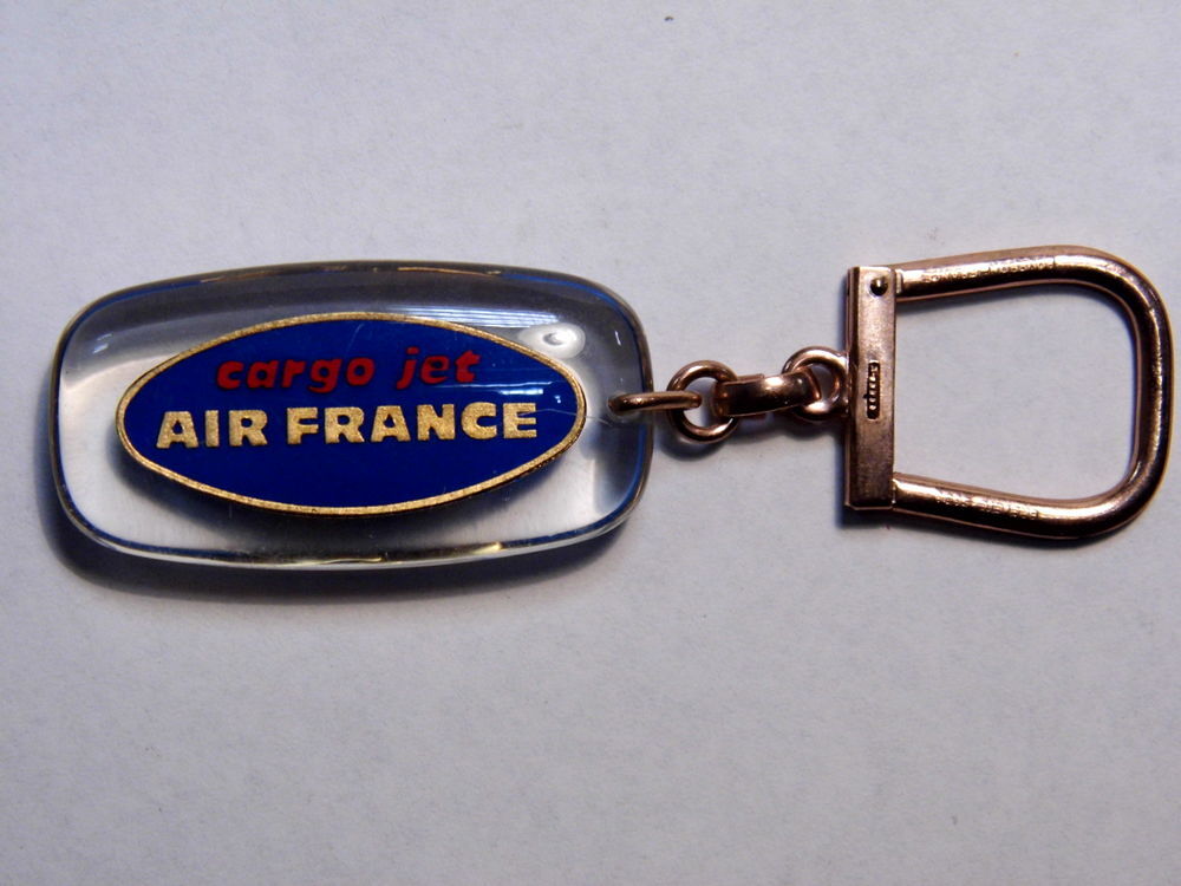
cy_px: 443
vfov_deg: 14.0
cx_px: 590
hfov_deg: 18.5
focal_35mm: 106
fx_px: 3616
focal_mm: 19
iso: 200
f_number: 4.5
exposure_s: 1/36
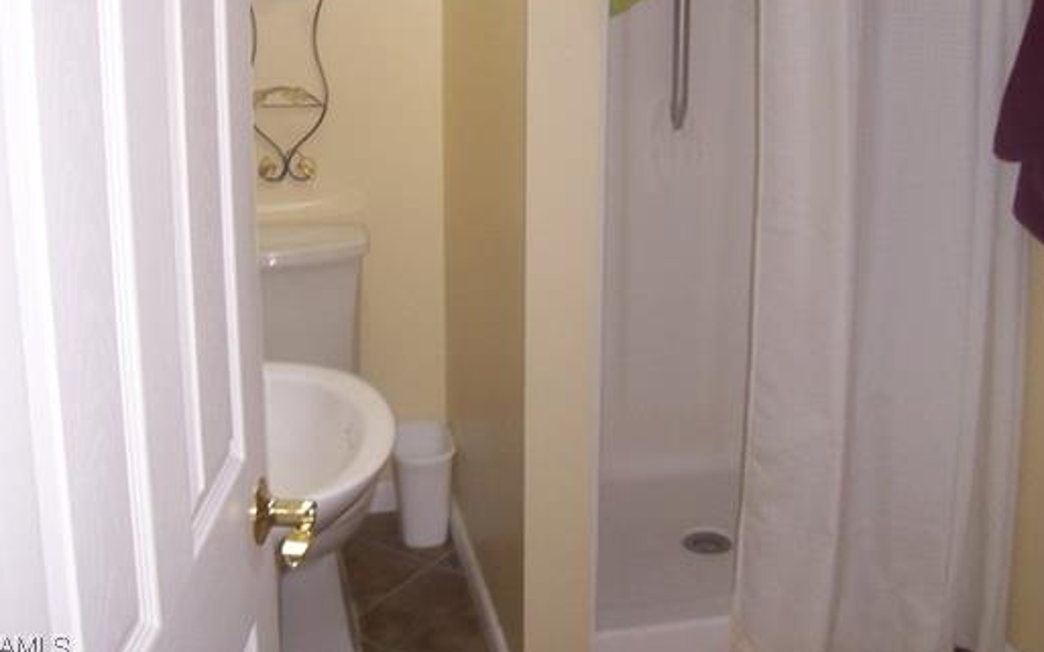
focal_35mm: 45
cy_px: 175
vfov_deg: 28.2
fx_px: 1280
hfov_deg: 44.3
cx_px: 566
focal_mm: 5.6
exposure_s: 1/60
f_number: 2.7
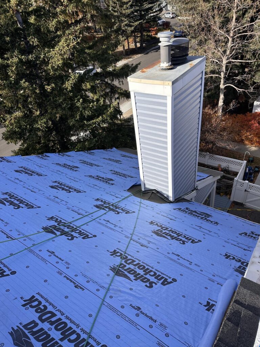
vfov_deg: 71.6
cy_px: 174
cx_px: 130
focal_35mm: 24
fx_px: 240
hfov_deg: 56.8
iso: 80
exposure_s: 1/3058
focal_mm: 6.86
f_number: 1.78
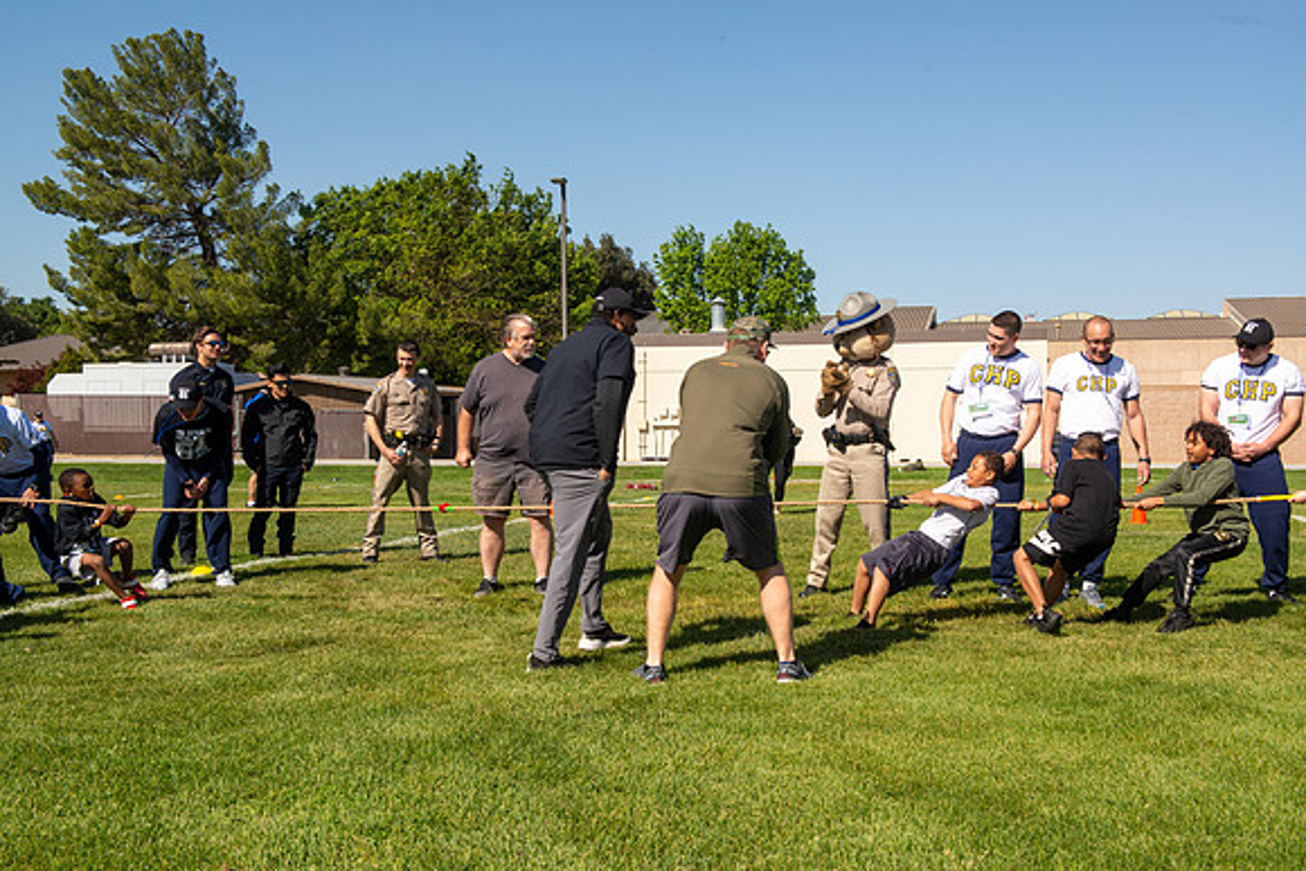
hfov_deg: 49.3
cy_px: 436
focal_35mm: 39
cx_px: 653
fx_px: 1424
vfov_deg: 34.0
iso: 100
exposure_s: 1/160
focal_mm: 38
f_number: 11
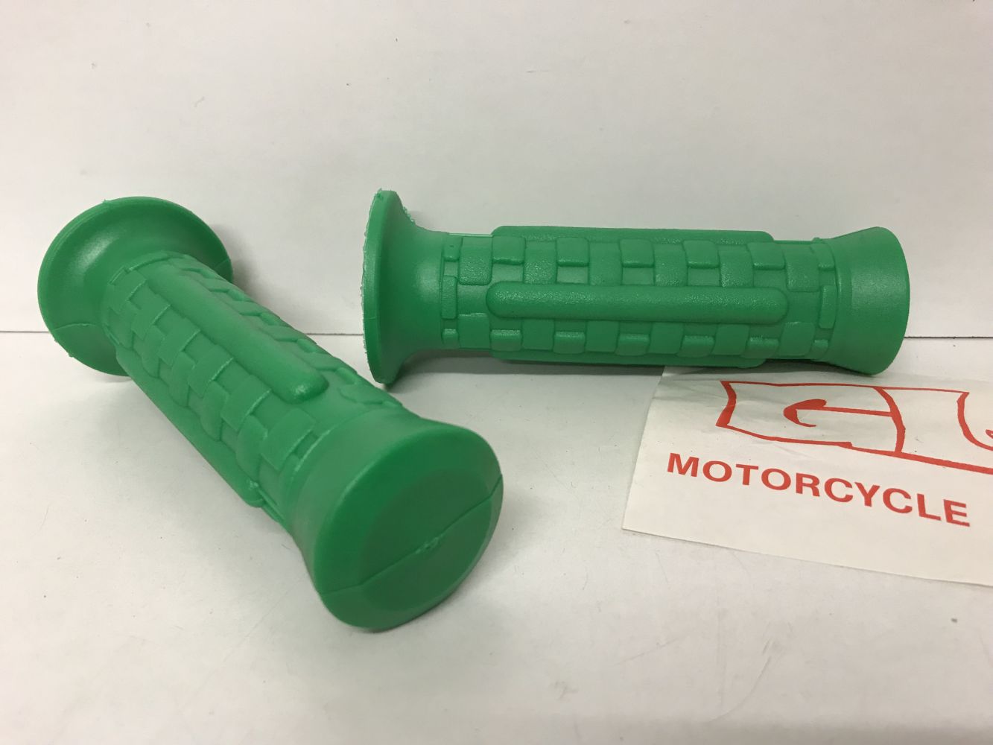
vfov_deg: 49.8
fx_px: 803
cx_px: 496
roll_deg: +3.4
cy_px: 372
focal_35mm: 28
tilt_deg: -27.1
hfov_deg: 63.4
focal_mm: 3.99
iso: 40
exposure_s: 1/20
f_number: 1.8
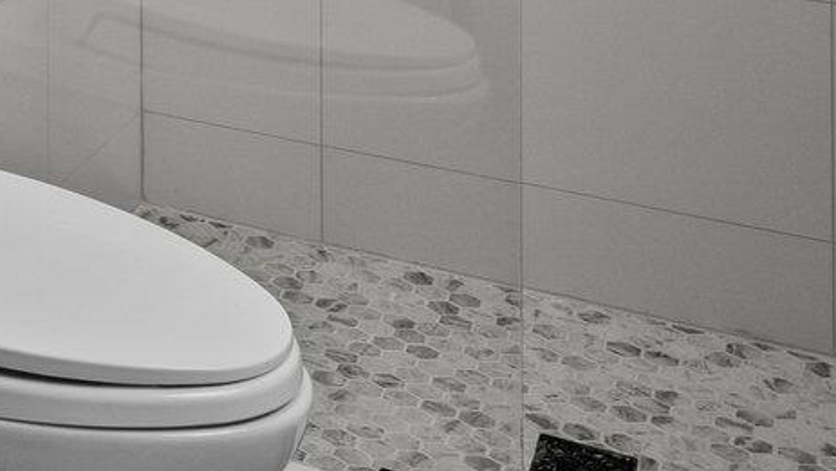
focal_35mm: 88
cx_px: -531
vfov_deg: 12.0
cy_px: -530
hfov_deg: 19.8
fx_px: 1952
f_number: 8
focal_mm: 19
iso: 400
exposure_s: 1/8
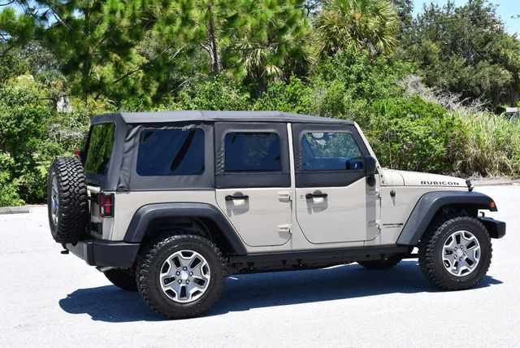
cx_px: 260
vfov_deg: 22.7
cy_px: 174
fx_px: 867
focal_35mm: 60
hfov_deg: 33.4
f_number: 8
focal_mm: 30
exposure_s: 1/250
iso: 200
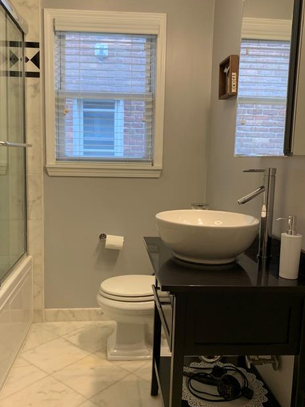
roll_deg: -1.9
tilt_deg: -7.9
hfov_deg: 44.1
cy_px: 211
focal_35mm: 32
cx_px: 137
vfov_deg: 56.8
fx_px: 376
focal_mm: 4.25
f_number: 1.8
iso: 64
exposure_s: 1/60
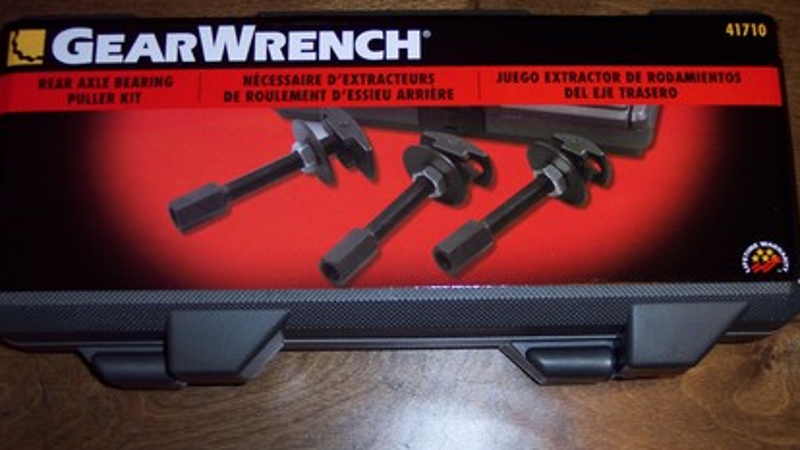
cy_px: 219
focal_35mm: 50
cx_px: 460
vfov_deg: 24.0
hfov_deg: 41.2
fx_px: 1061
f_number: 2.8
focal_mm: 8
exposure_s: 1/30
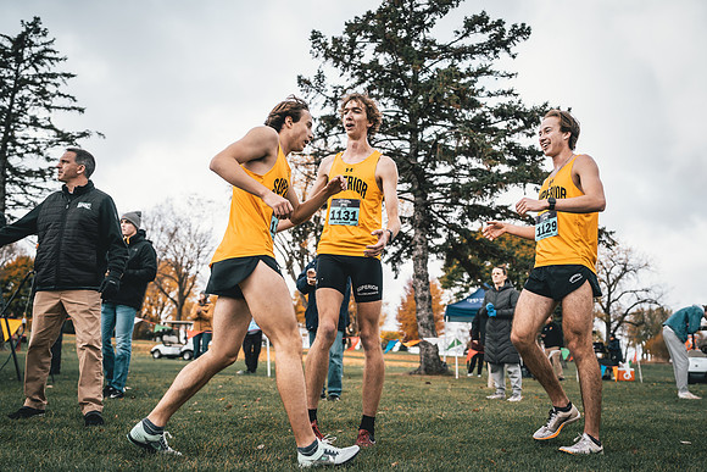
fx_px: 550
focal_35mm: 28
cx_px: 354
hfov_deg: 65.5
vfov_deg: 46.4
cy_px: 236
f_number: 2
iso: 200
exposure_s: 1/3200
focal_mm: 28
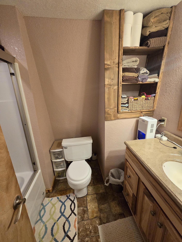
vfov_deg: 106.2
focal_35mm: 13
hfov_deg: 89.9
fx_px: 91
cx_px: 91
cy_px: 121
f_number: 2.2
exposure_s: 1/60
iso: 500
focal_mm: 2.2
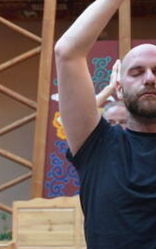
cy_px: 178
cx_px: 36
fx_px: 973
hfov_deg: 9.2
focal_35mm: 143
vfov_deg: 14.6
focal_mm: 34
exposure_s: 1/200
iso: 640
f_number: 4
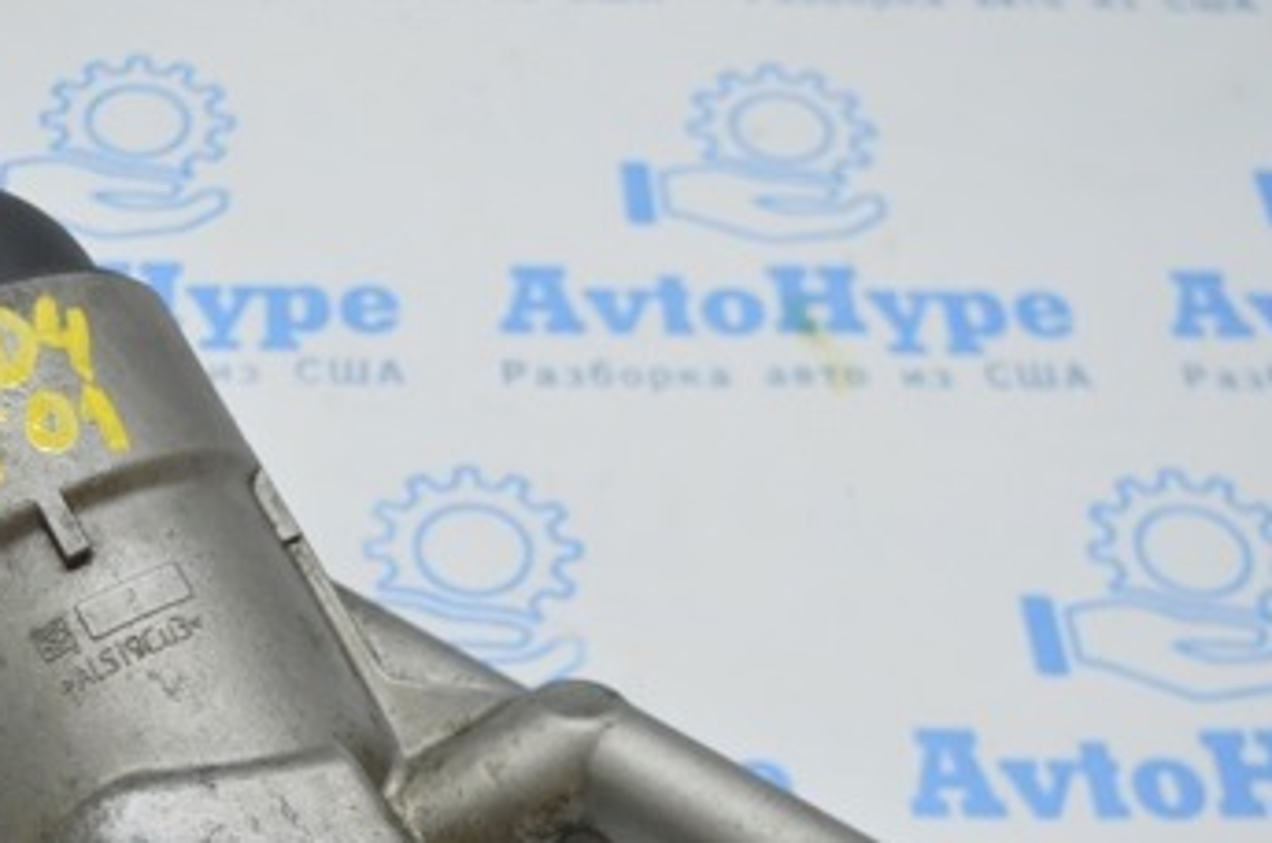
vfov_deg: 19.8
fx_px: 2363
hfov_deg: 29.6
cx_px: 303
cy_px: 782
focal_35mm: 67
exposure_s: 1/60
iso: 400
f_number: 4
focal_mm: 24
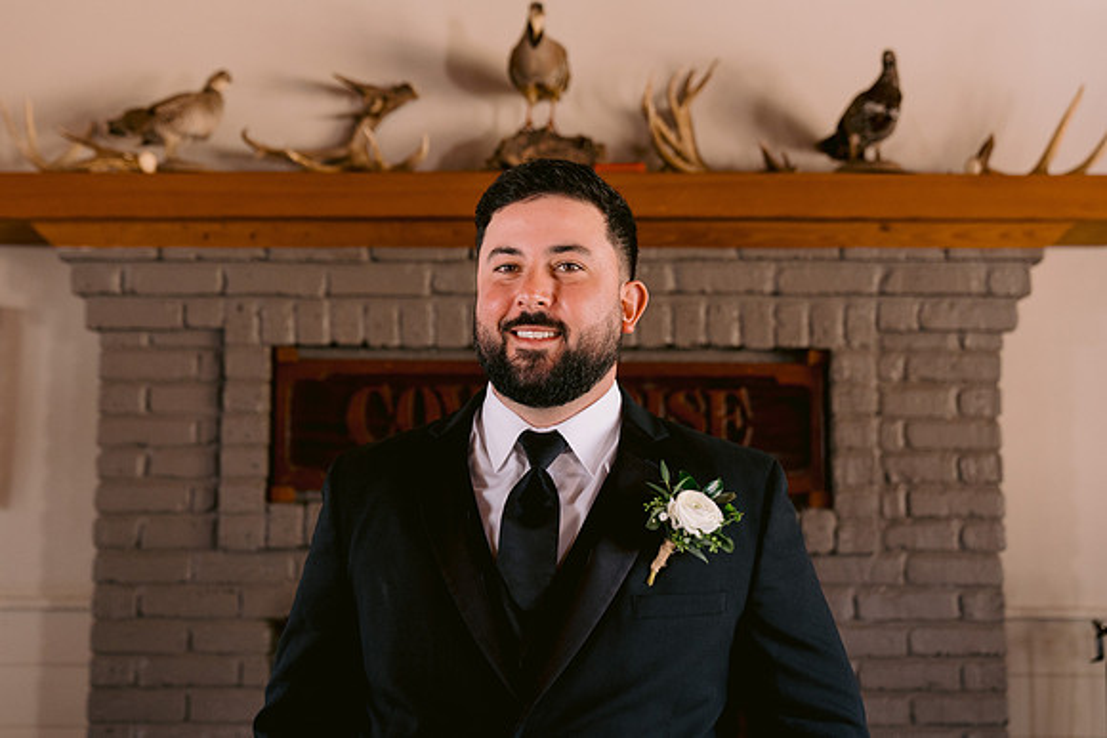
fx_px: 1851
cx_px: 553
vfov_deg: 22.6
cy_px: 312
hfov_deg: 33.3
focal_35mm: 60
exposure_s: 1/50
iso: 800
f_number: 3.2
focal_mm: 52
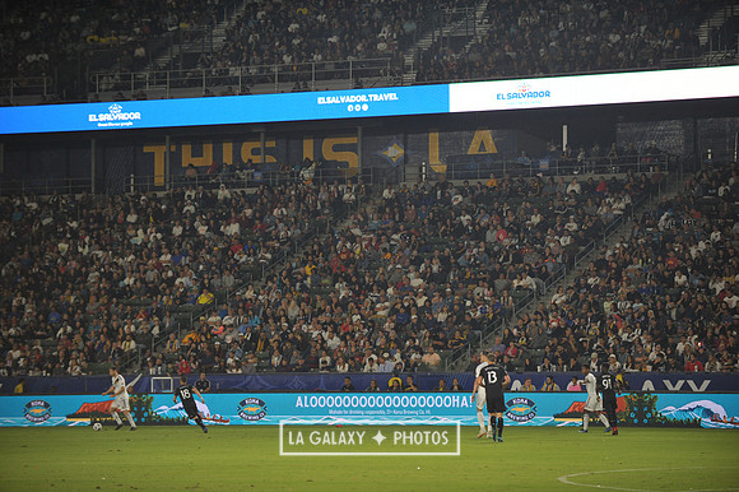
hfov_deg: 13.7
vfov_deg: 9.1
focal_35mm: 150
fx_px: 3077
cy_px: 246
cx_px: 370
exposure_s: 1/1000
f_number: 2.8
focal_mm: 150
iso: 1250
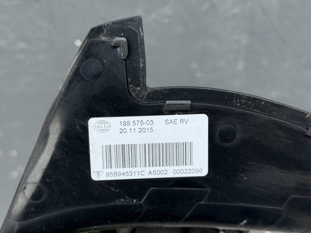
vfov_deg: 30.2
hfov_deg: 39.7
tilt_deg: -39.8
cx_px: 156
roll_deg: +10.8
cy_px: 116
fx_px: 431
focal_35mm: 48
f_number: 1.78
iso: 100
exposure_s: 1/75
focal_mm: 6.76
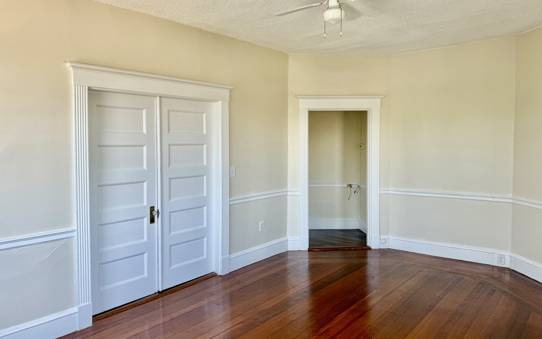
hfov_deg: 70.4
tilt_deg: -2.1
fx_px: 384
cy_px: 155
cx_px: 275
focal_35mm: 26
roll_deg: +0.2
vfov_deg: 47.5
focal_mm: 6.76
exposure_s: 1/121
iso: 64
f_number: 1.78
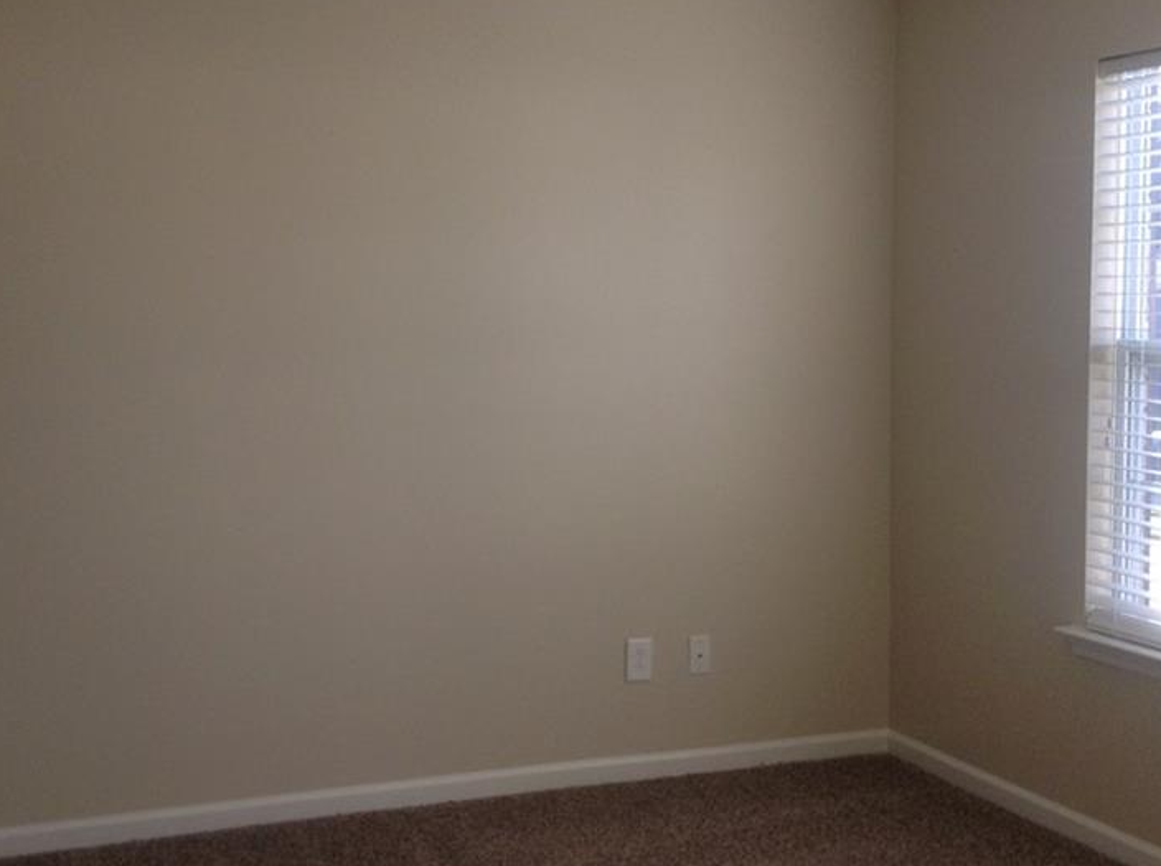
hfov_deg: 39.6
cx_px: 465
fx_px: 1607
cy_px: 374
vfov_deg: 30.1
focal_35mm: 48
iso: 40
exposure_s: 1/100
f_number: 2.4
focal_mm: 3.3
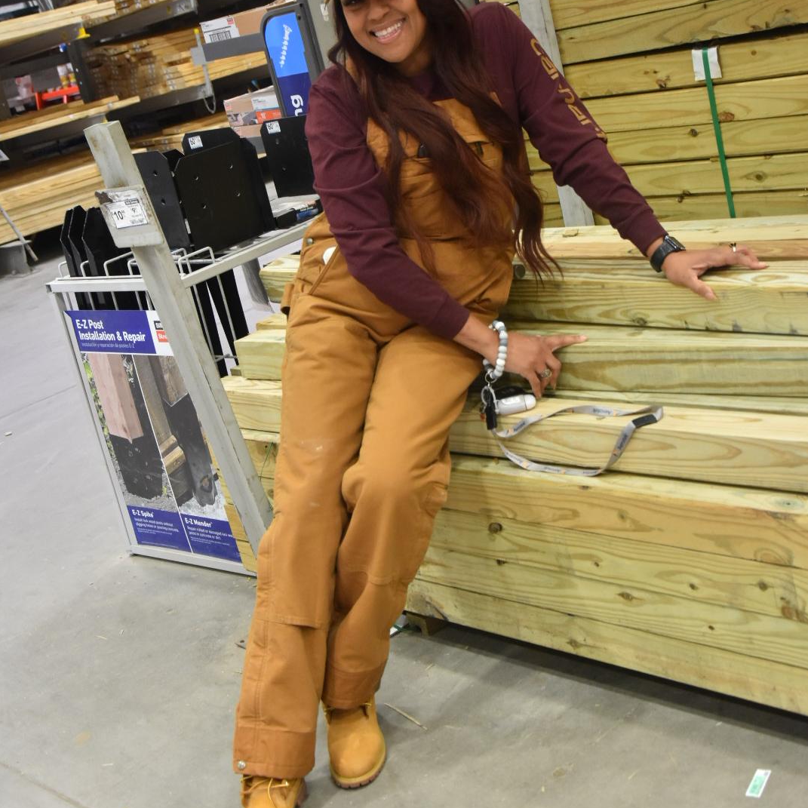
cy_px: 324
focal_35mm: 54
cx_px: 405
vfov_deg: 31.5
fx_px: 1426
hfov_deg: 31.6
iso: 900
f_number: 4
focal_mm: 28
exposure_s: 1/60
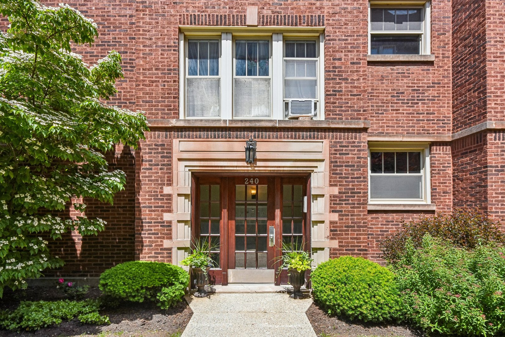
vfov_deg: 69.7
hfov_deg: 92.4
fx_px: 242
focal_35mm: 17
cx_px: 252
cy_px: 168
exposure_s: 1/800
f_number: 8
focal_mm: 11.5
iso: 400
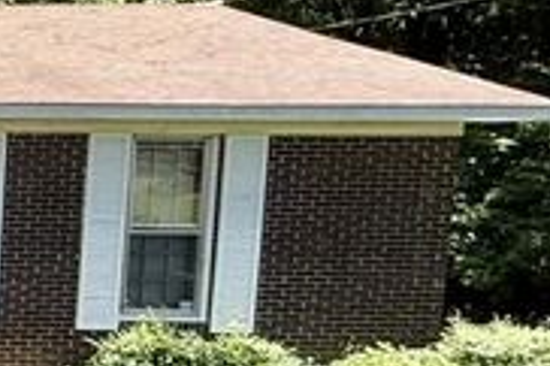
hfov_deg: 14.6
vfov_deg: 16.6
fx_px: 1252
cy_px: 254
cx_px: -798
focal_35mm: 82
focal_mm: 2.22
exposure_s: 1/340
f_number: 2.2
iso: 50
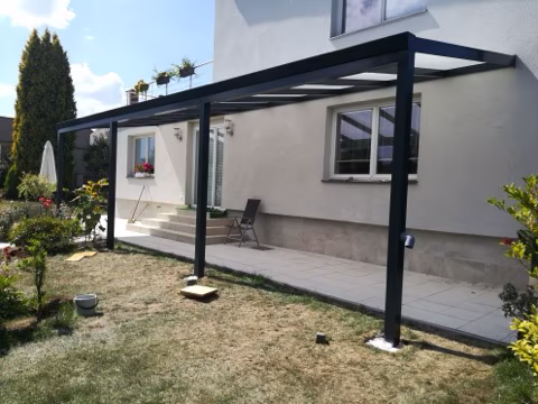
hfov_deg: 67.3
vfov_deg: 53.1
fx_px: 404
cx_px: 269
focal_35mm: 26
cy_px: 202
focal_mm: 3.83
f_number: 2.2
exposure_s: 1/956
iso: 50
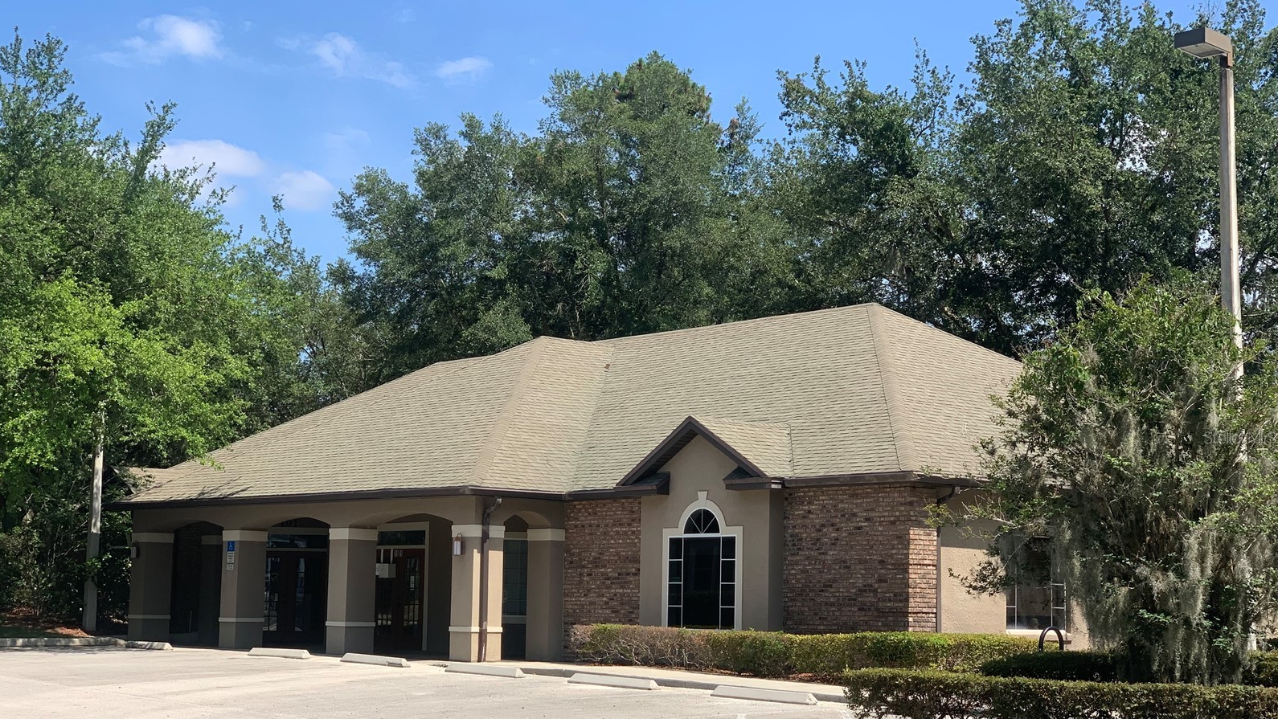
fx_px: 1932
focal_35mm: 57
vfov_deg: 21.1
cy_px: 437
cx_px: 637
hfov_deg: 36.6
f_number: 2.4
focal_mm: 6
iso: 16
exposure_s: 1/940
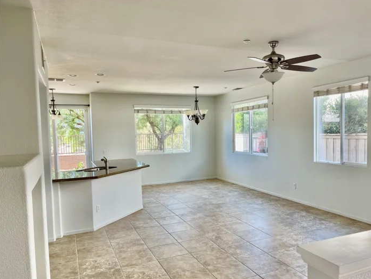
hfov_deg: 65.3
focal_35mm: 27
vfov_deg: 51.3
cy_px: 148
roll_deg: +1.2
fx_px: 289
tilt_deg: -3.5
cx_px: 198
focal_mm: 5.1
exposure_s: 1/121
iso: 50
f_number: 1.6
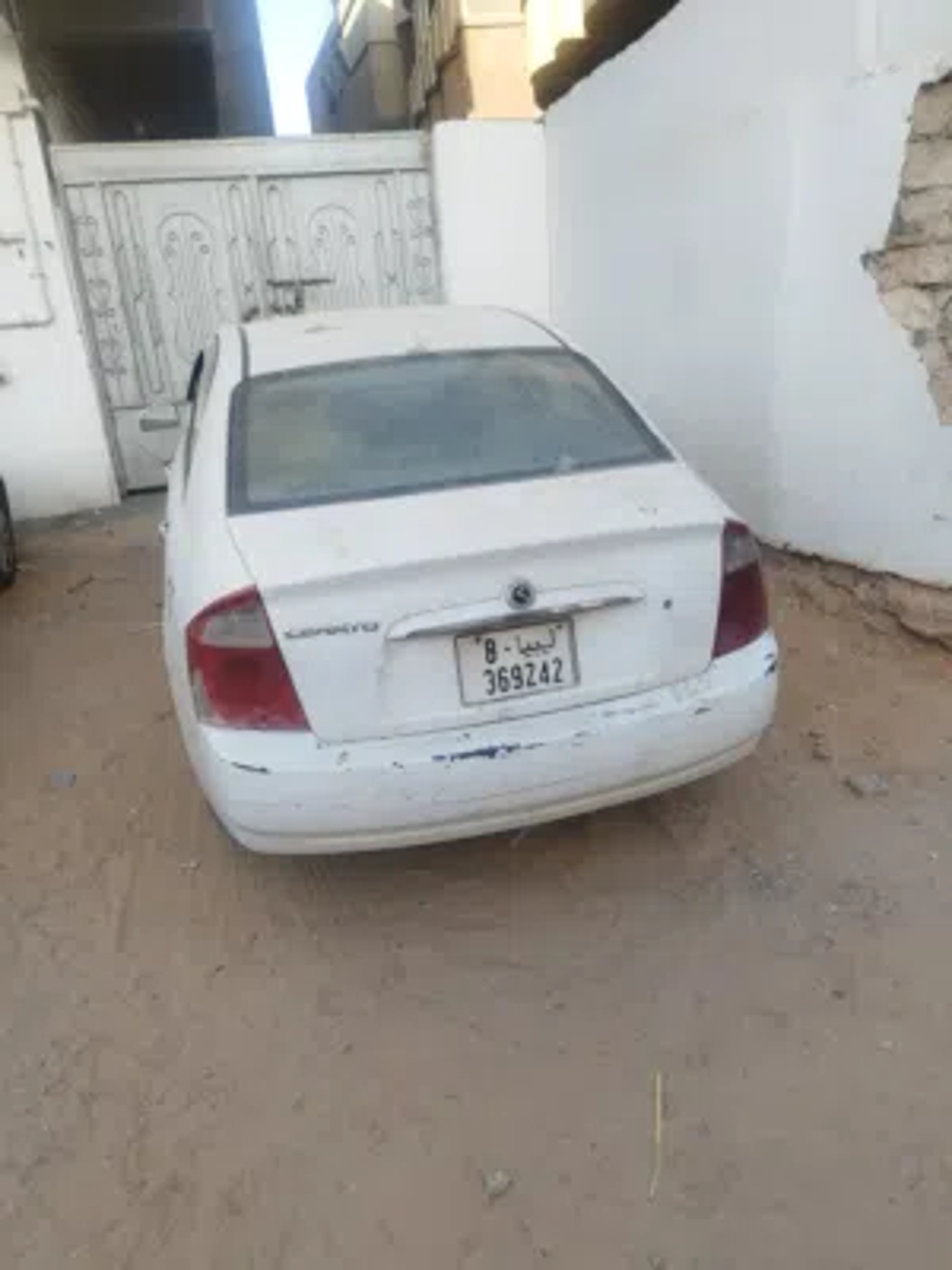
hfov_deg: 56.8
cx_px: 476
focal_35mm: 24
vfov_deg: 71.6
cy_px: 635
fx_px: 880
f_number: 1.89
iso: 50
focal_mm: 5.89
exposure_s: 1/126
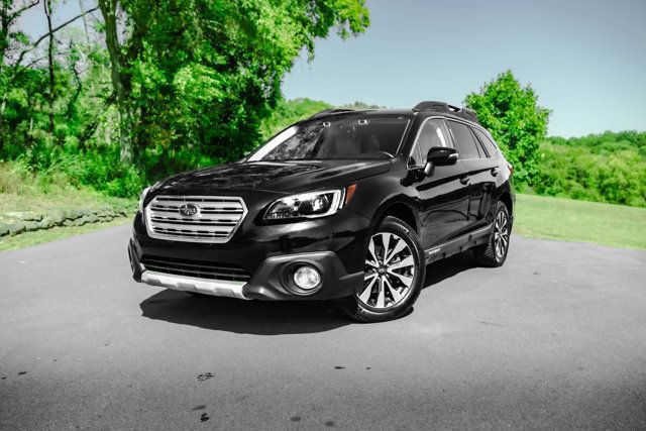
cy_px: 216
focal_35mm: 32
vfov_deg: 41.1
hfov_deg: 58.7
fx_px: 574
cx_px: 323
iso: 400
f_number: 4.5
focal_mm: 32
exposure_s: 1/2000
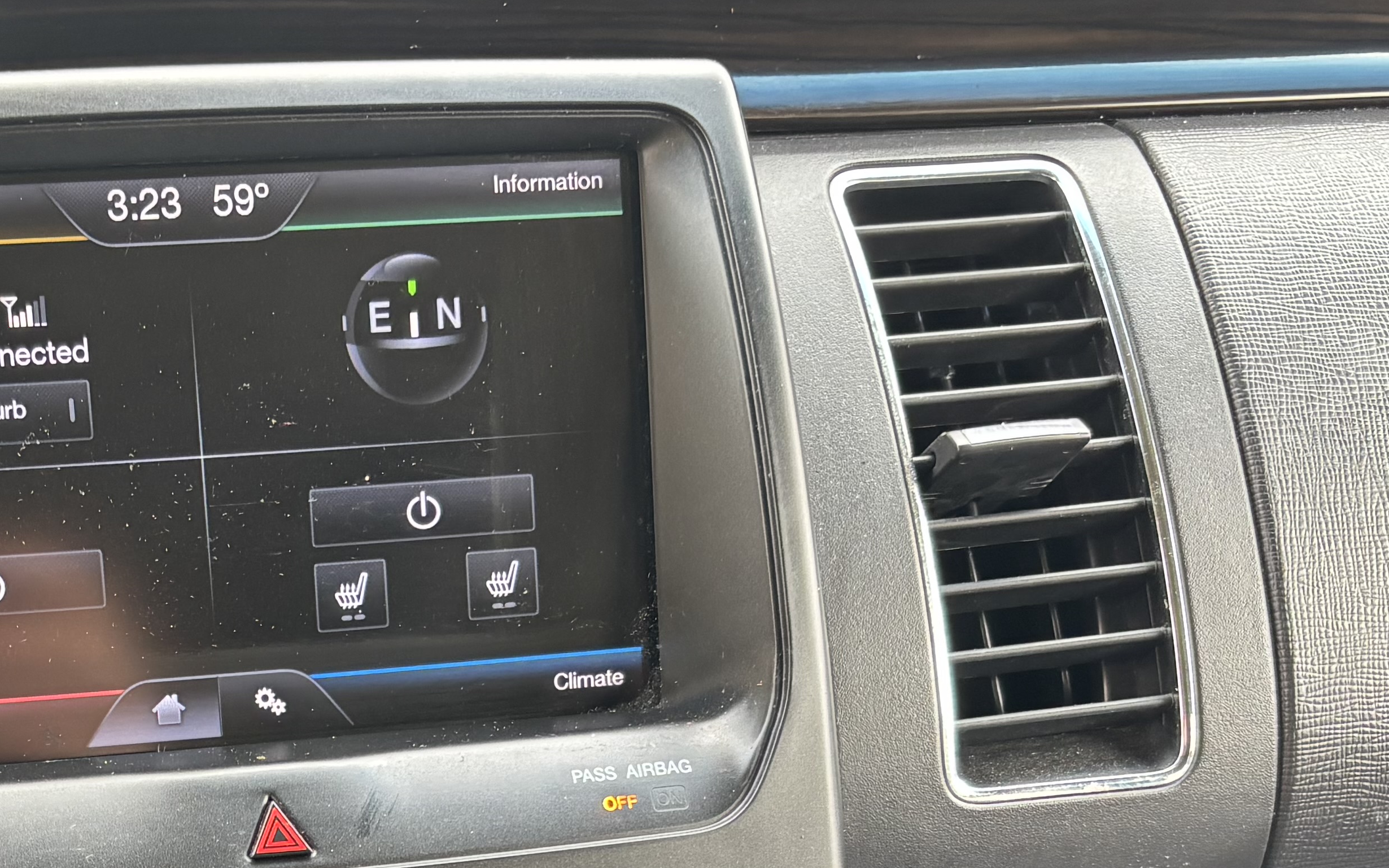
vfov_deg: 19.2
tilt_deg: -29.9
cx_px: 202
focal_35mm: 64
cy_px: 1026
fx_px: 2422
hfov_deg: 30.9
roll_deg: -0.6
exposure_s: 1/101
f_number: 1.6
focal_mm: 5.96
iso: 125
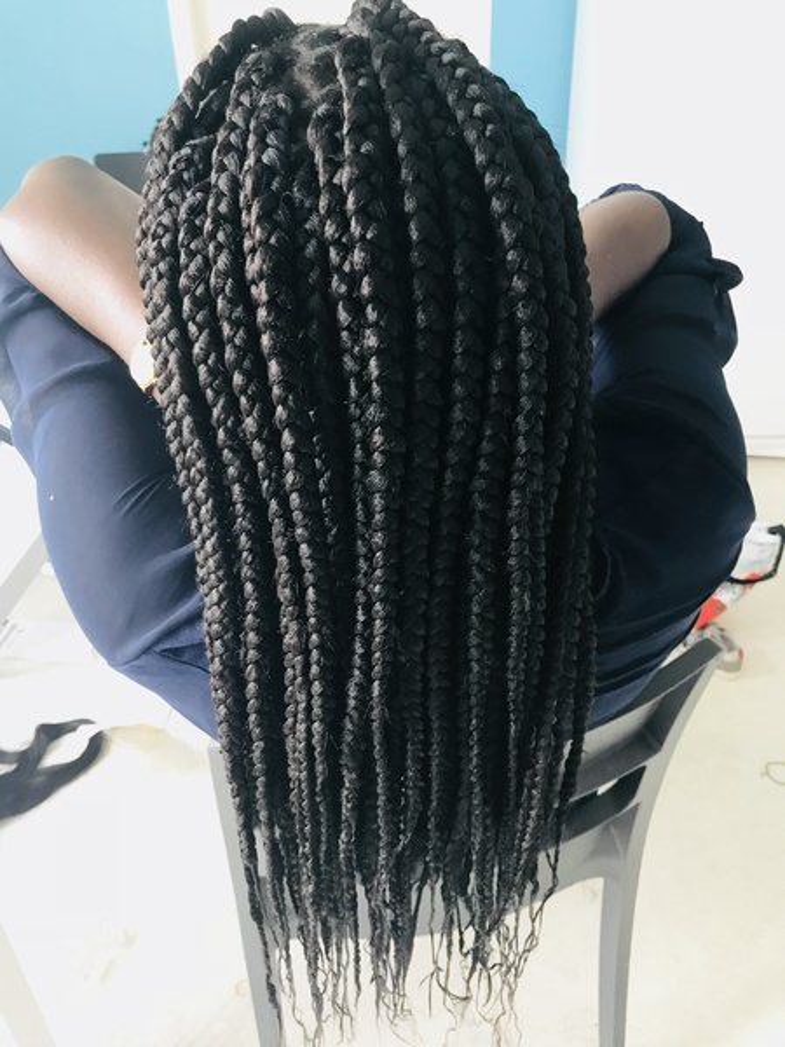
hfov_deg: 49.7
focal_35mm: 28
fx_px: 847
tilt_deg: -32.1
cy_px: 524
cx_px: 392
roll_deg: +3.0
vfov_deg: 63.4
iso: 40
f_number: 1.8
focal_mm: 3.99
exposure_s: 1/25
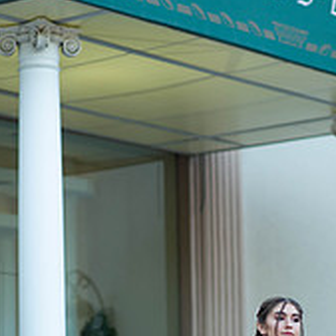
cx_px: 194
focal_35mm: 192
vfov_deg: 9.0
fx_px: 2108
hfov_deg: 9.1
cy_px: 344
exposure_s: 1/640
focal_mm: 85
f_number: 2
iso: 250
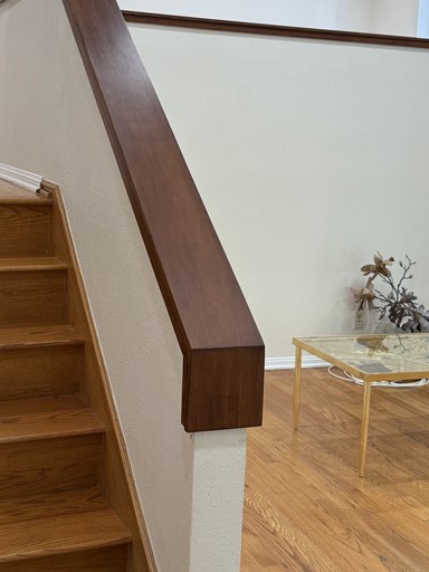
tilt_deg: -4.7
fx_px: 793
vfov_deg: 39.3
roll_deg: -3.2
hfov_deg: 30.1
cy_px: 198
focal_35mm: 48
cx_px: 145
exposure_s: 1/120
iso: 125
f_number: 1.78
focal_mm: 6.76
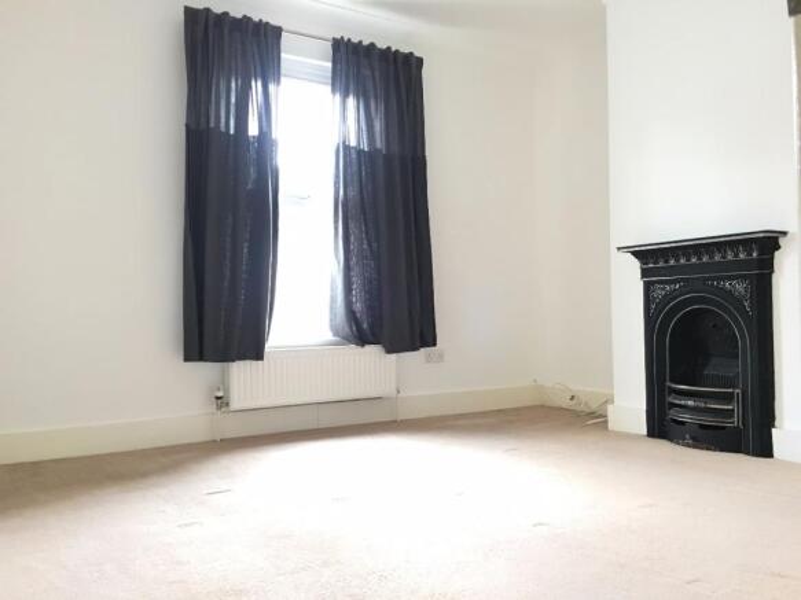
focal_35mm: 29
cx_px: 400
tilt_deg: +1.8
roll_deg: +0.2
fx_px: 671
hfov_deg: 61.7
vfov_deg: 48.2
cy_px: 300
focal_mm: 4.15
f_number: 2.2
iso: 200
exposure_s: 1/33
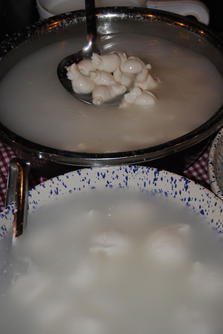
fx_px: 604
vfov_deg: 30.9
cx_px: 127
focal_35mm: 65
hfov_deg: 20.9
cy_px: 155
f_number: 4.8
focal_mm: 38
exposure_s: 1/60
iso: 200
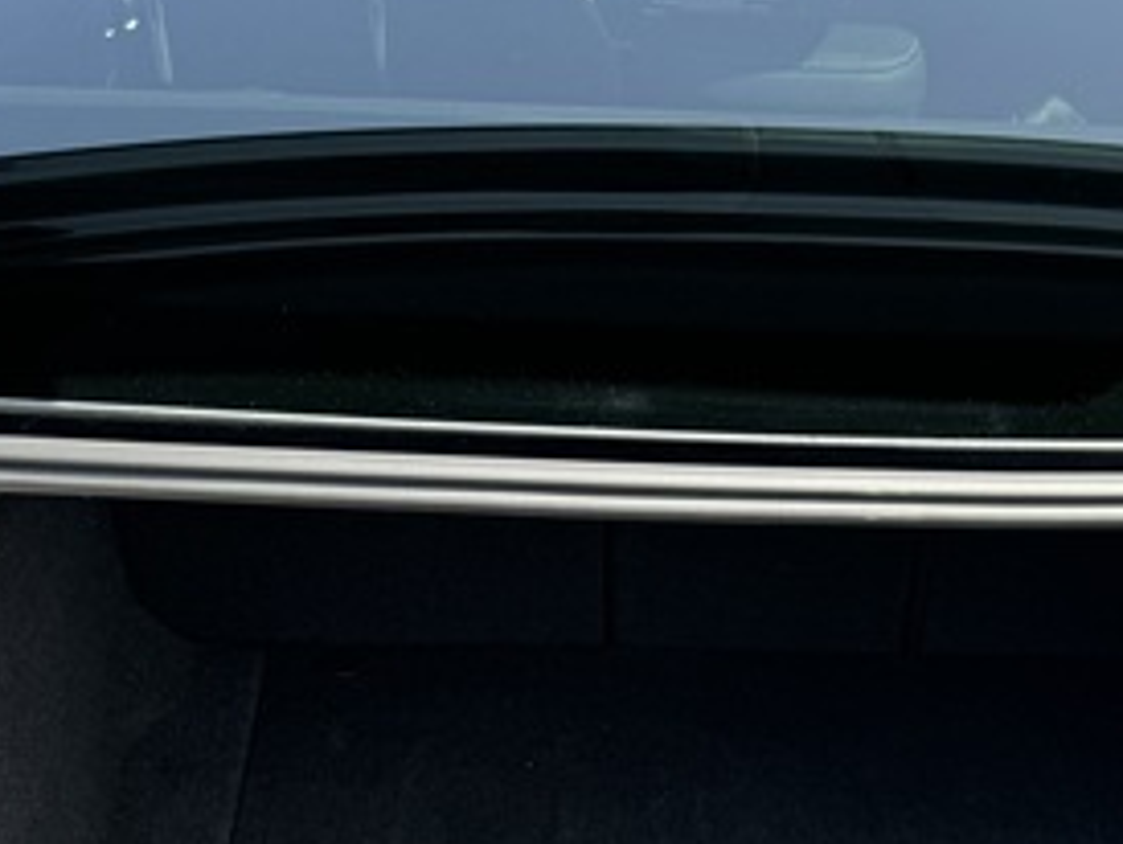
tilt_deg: -33.7
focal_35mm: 70
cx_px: 861
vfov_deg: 19.4
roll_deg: -2.5
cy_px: 1102
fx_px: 2273
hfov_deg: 27.3
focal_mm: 6.86
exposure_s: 1/495
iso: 80
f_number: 1.78
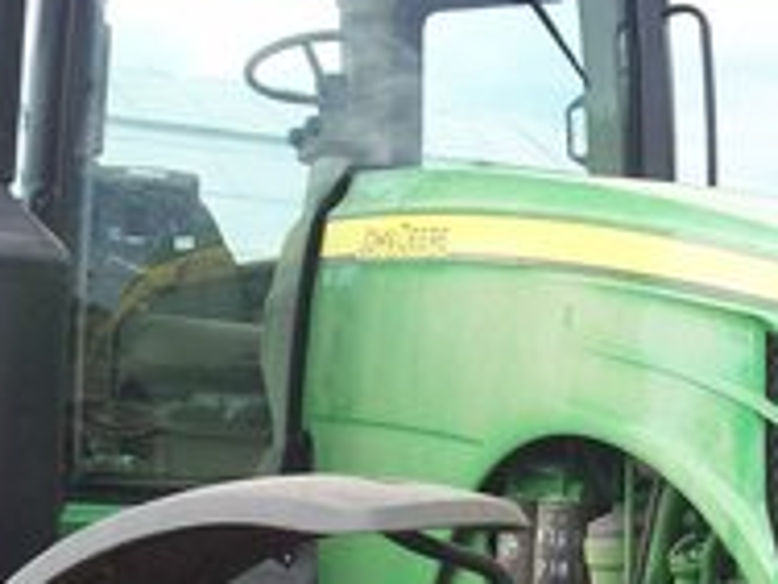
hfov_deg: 18.3
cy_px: 580
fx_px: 2405
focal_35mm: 107
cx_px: 584
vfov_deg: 13.6
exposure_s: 1/293
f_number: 2.8
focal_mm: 6.2
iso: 80
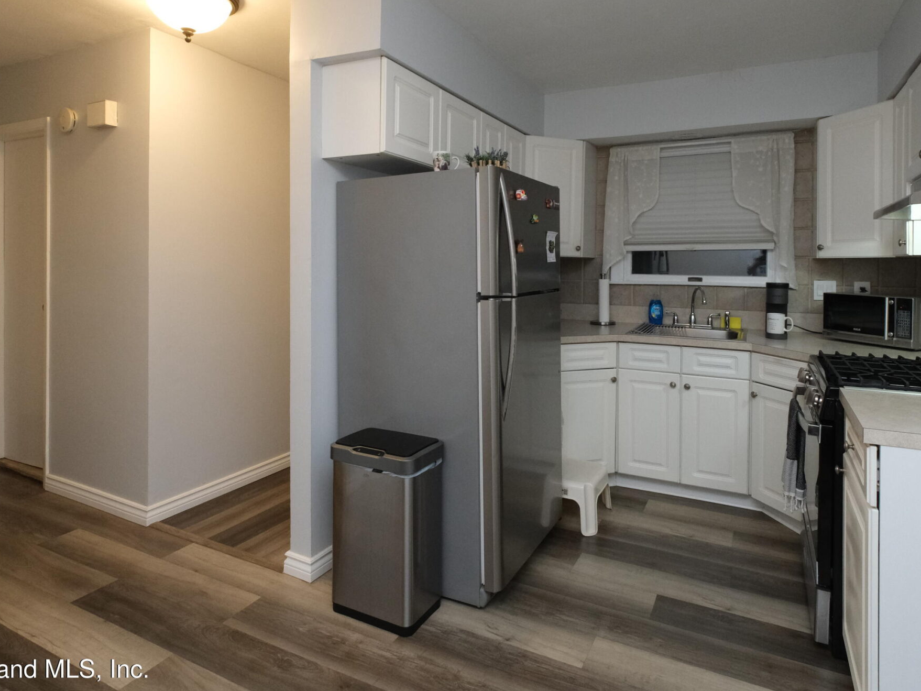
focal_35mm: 21
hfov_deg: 78.9
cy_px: 263
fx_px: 559
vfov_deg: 62.6
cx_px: 479
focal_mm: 10
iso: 2500
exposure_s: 1/60
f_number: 8
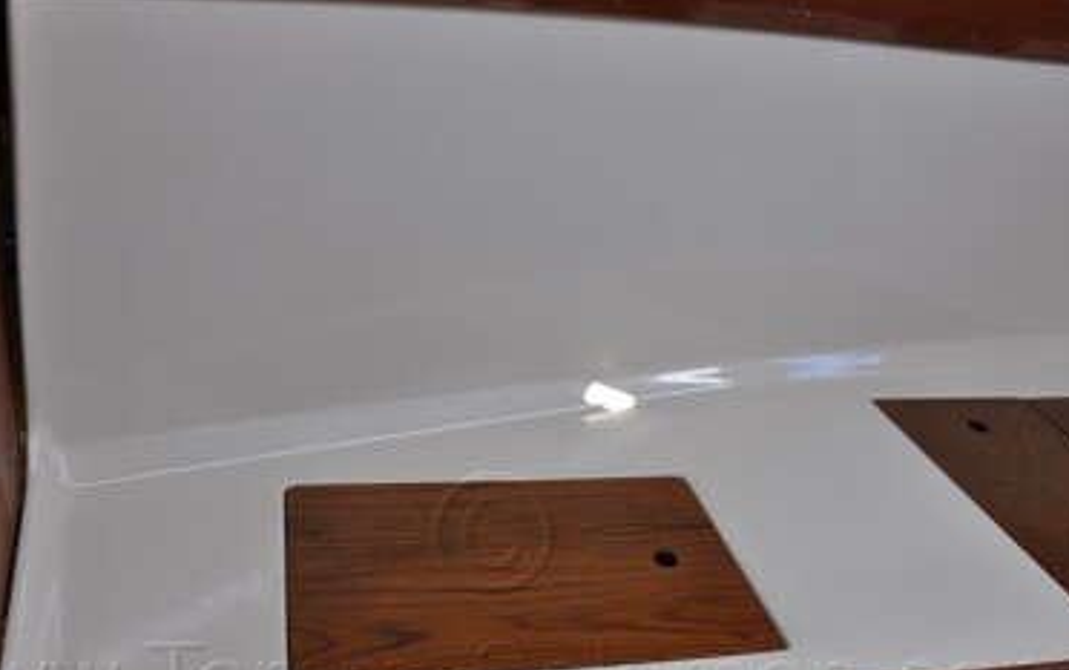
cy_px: 348
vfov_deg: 40.6
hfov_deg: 61.1
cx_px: 494
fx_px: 904
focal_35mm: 31
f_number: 7.1
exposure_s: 1/50
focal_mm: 18
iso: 200
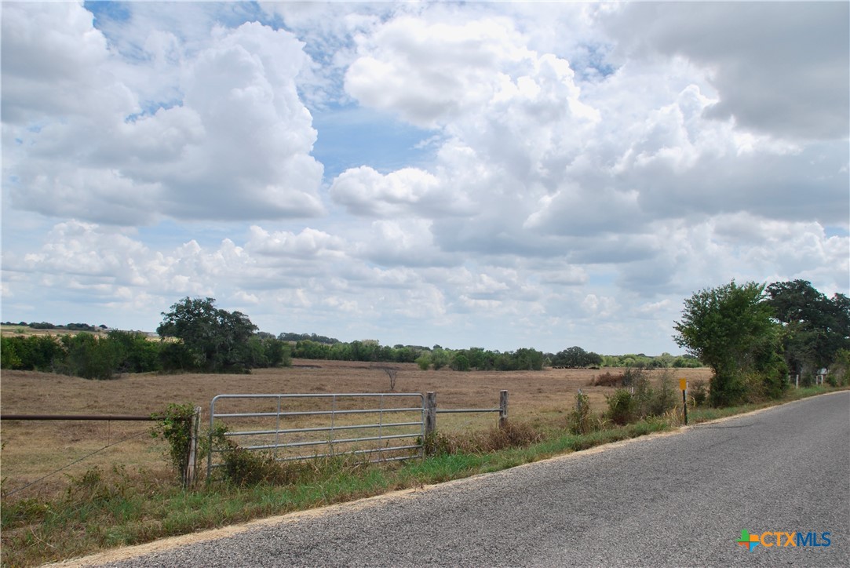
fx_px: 638
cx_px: 425
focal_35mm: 27
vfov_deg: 48.0
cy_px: 284
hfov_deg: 67.3
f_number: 9
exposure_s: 1/320
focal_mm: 18
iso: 100
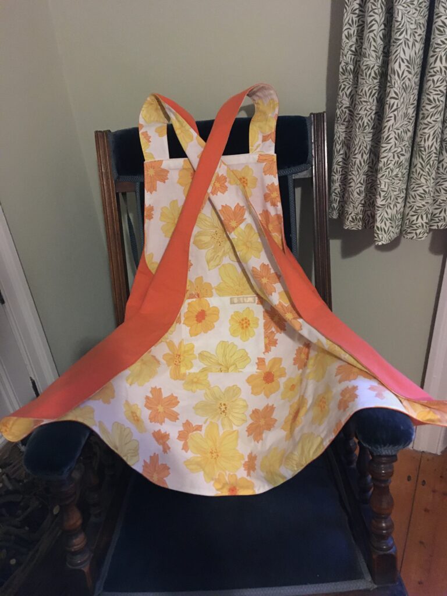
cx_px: 224
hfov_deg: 48.2
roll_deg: +7.0
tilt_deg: -31.3
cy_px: 298
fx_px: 499
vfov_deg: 61.7
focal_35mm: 29
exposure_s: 1/17
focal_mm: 4.15
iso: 400
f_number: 2.2
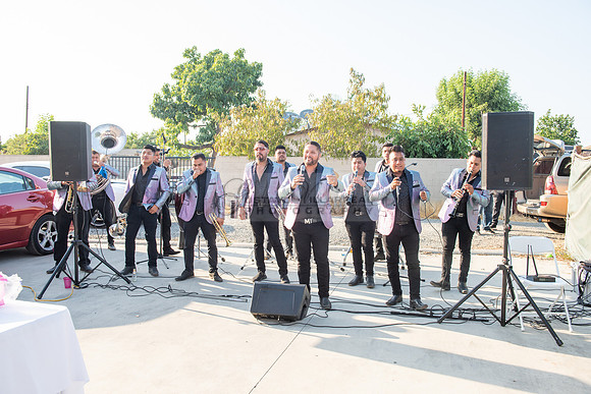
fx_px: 509
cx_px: 296
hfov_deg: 60.3
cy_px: 197
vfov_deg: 42.3
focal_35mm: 31
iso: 200
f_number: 7.1
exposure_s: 1/200
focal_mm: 31
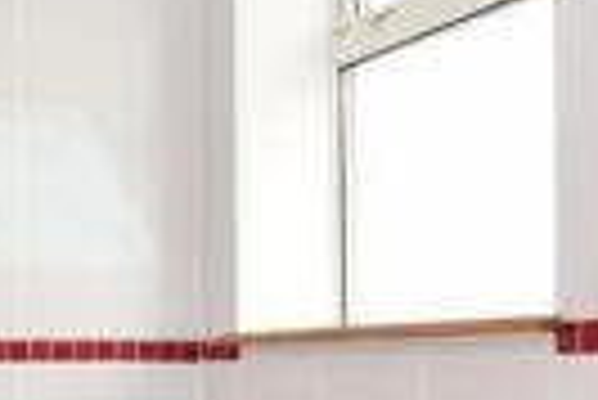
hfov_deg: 23.6
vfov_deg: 18.0
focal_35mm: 74
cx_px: -207
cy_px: 411
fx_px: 1231
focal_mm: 10
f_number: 5.6
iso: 400
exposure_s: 1/50
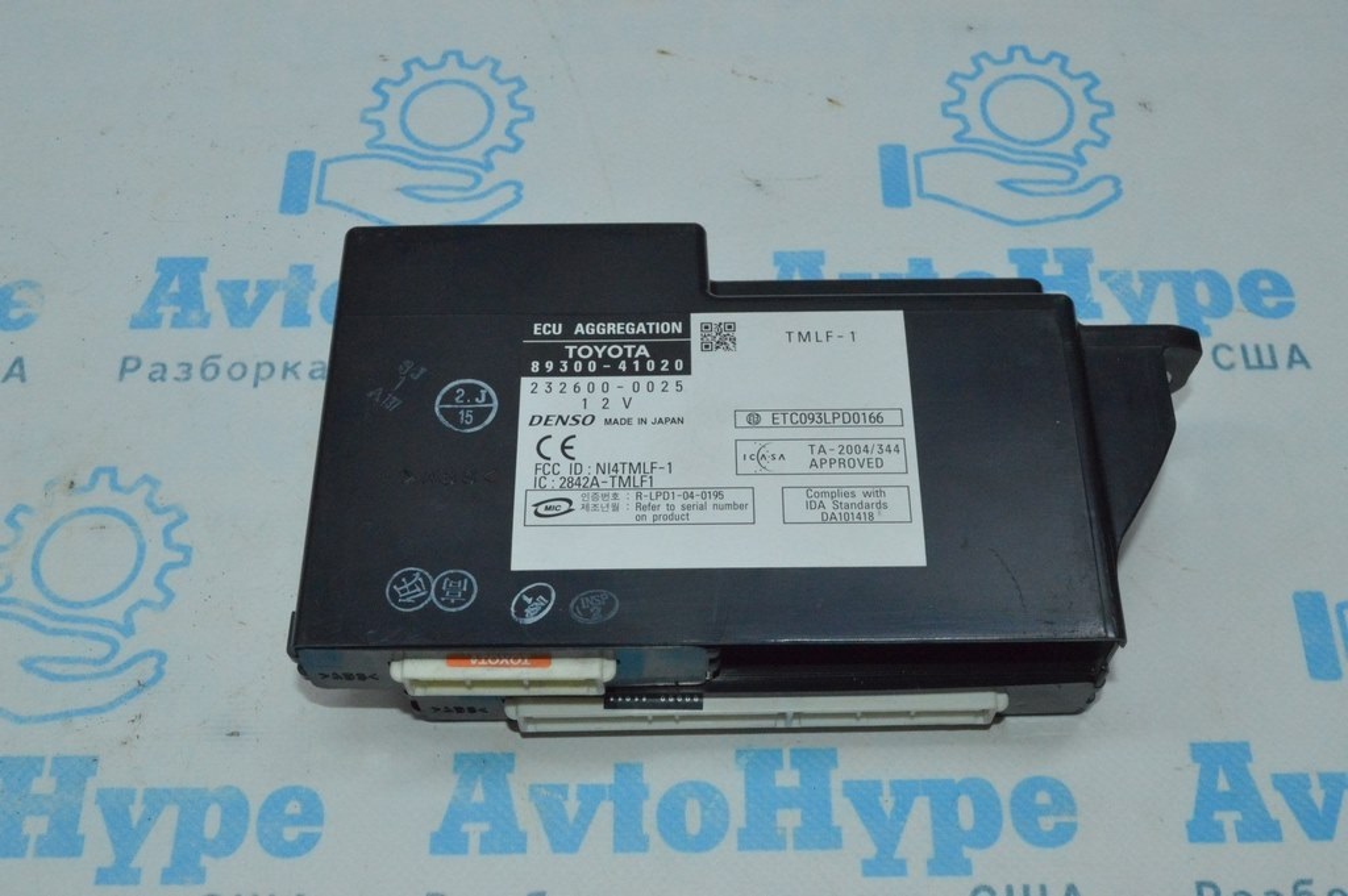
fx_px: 1571
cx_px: 674
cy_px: 448
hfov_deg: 46.4
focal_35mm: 42
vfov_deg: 31.8
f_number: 16
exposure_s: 1/200
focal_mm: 28
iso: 4500
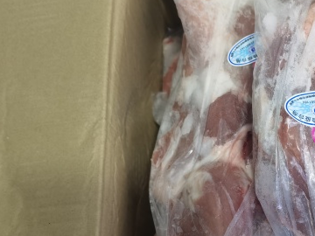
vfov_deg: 23.4
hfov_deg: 29.3
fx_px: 546
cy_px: 237
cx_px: 339
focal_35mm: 60
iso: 160
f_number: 1.9
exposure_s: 1/50
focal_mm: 6.67
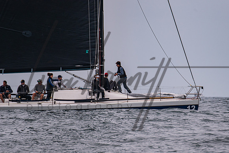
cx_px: 137
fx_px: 4564
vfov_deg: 1.9
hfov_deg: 2.9
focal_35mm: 717
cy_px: 91
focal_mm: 400
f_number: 5.6
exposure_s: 1/2500
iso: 200
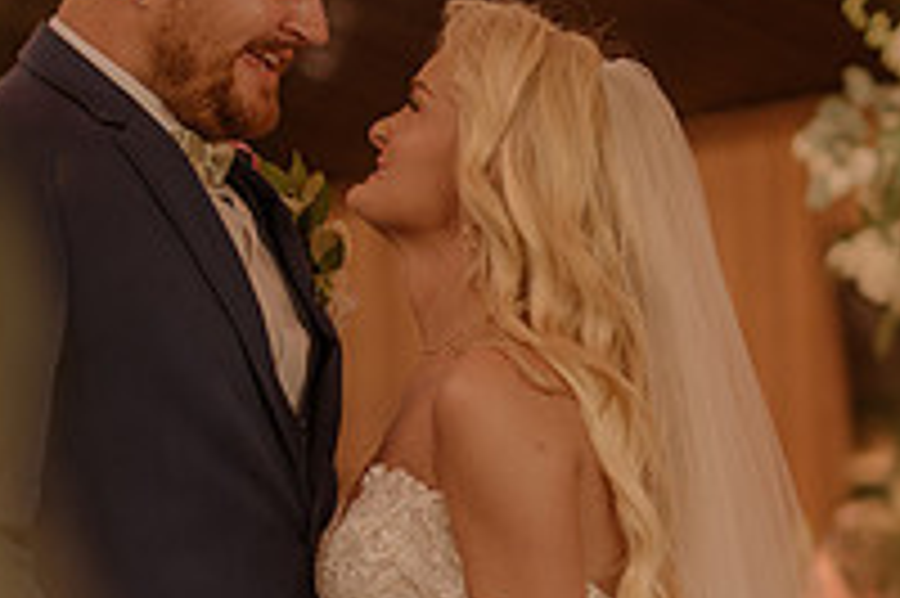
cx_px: 424
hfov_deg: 11.0
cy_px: 573
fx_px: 4671
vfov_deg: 7.3
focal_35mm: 187
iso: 200
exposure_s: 1/200
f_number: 2
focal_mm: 50
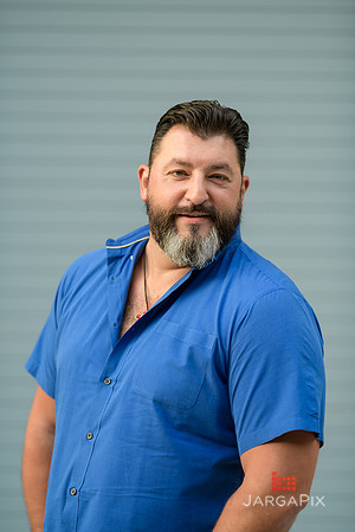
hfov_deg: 10.2
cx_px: 178
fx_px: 1997
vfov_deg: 15.2
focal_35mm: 135
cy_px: 266
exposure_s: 1/250
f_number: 2
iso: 200
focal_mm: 135
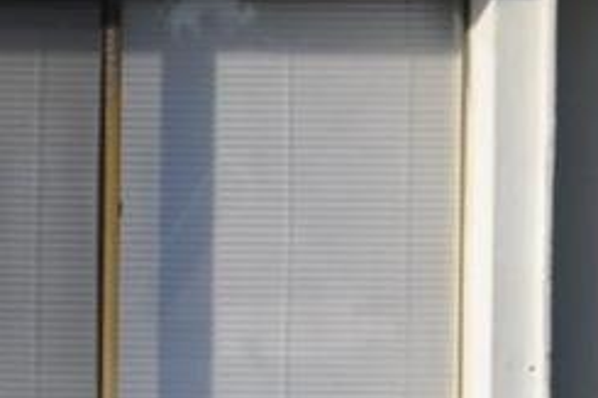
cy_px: 388
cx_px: -747
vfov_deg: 5.8
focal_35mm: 235
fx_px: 3901
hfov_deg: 8.2
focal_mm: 24
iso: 200
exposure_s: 1/200
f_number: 9
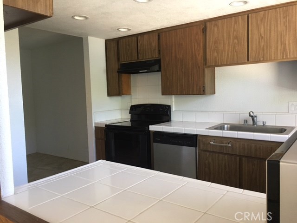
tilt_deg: -2.3
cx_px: 148
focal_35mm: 29
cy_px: 112
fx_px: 249
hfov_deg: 61.7
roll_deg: +2.4
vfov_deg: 48.2
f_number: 2.2
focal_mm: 4.15
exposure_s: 1/30
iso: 125
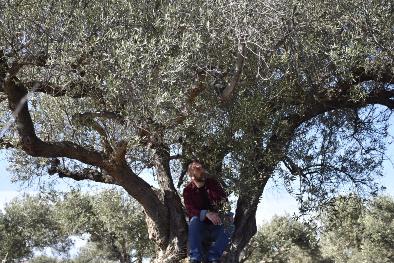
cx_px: 197
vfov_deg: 22.6
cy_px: 132
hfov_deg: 33.4
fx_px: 657
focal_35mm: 60
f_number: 5
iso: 400
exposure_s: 1/1250
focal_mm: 40
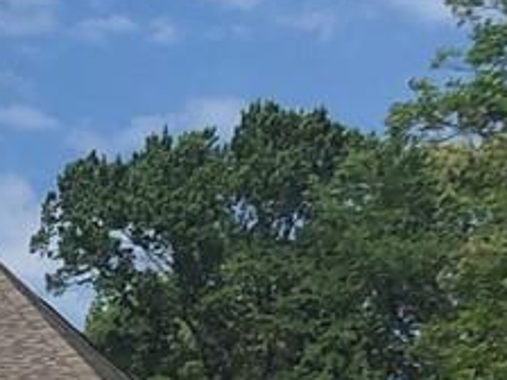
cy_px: 329
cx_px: -521
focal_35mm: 128
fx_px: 1875
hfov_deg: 13.2
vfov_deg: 11.5
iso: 20
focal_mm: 3.99
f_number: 1.8
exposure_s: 1/3040
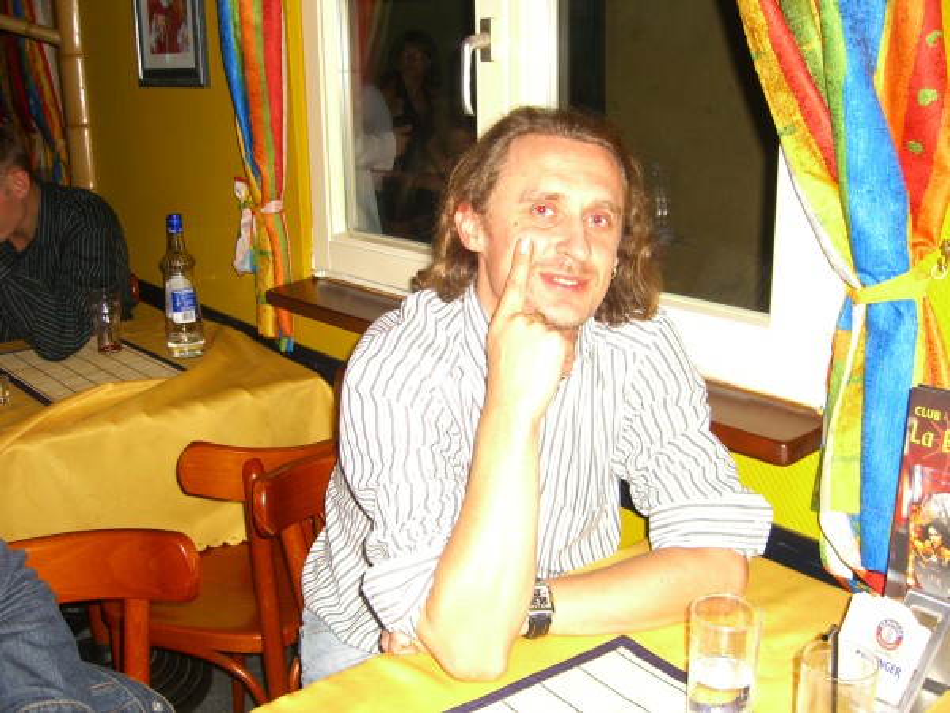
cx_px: 475
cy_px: 356
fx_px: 1043
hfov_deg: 49.0
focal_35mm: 38
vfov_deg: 37.7
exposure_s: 1/60
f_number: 2.8
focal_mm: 7.9
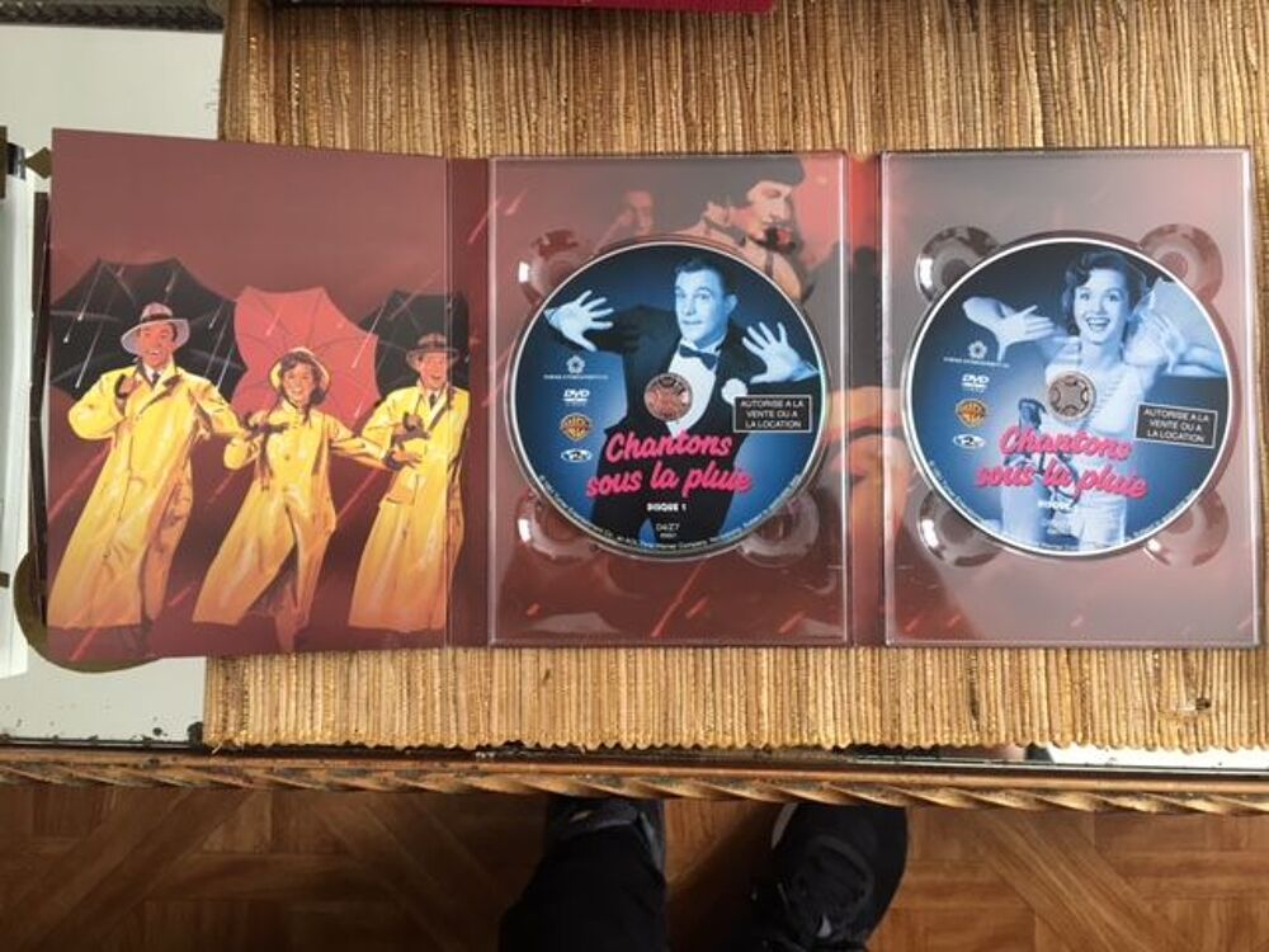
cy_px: 476
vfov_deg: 48.2
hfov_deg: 61.7
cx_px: 634
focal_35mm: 29
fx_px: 1063
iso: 64
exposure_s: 1/33
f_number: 2.2
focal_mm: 4.15
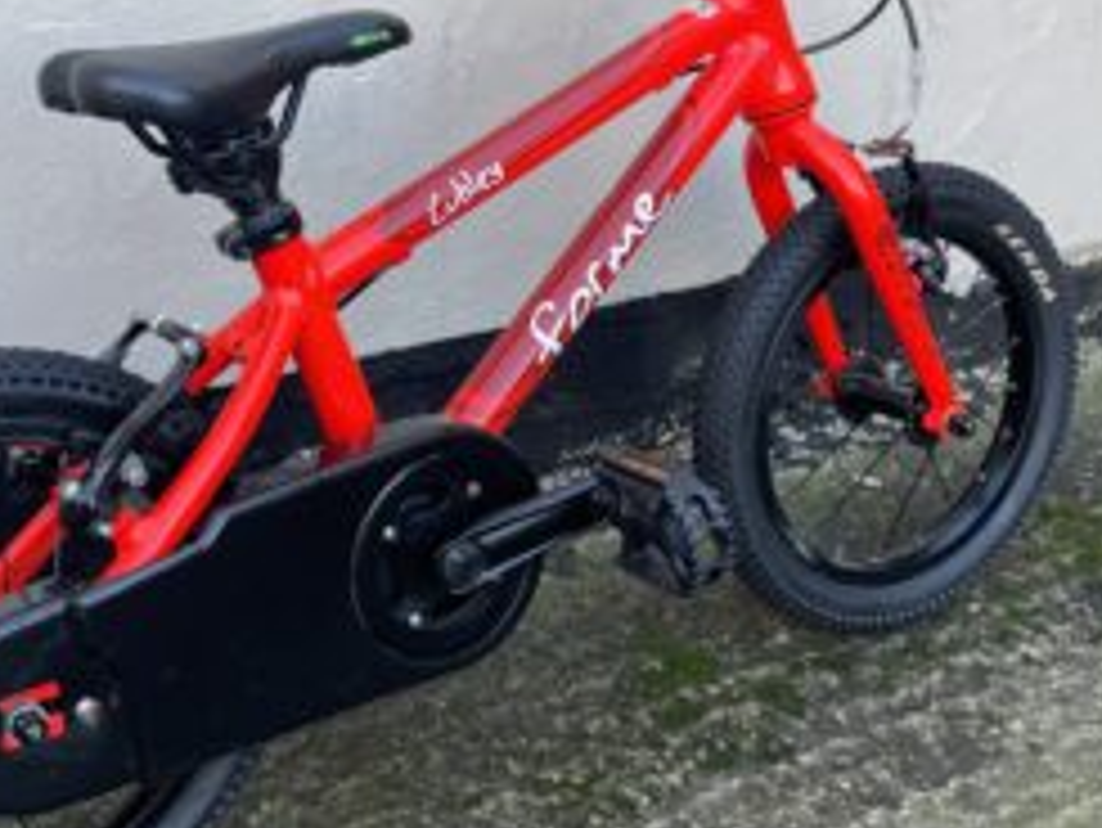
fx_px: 1624
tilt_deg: -21.3
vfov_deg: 28.6
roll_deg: -1.4
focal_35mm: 51
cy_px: 360
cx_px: 445
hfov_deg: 37.3
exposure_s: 1/121
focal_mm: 4.2
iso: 40
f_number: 1.6
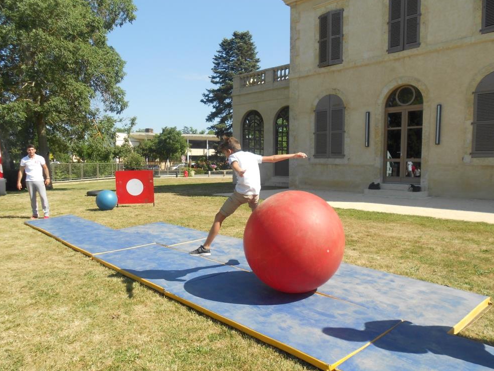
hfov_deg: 65.3
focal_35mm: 27
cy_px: 187
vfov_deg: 51.4
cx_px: 249
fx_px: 385
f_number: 3.2
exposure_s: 1/640
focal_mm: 4.6
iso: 80
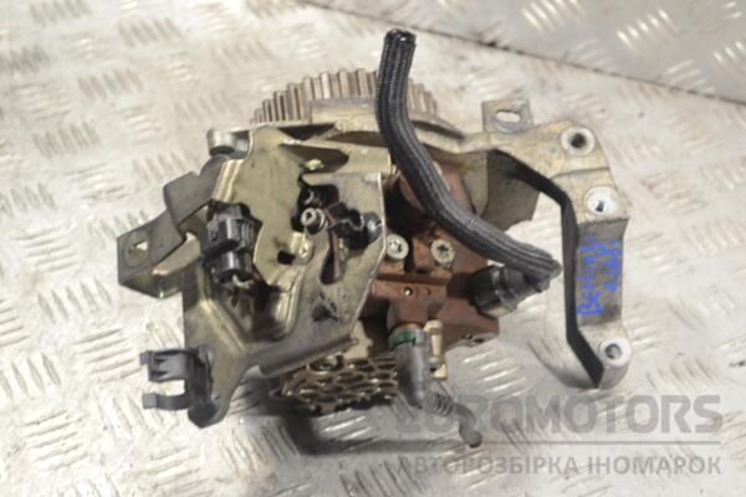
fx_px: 1554
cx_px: 373
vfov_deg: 18.2
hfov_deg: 27.0
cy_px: 248
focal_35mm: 75
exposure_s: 1/30
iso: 450
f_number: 5.6
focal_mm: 50
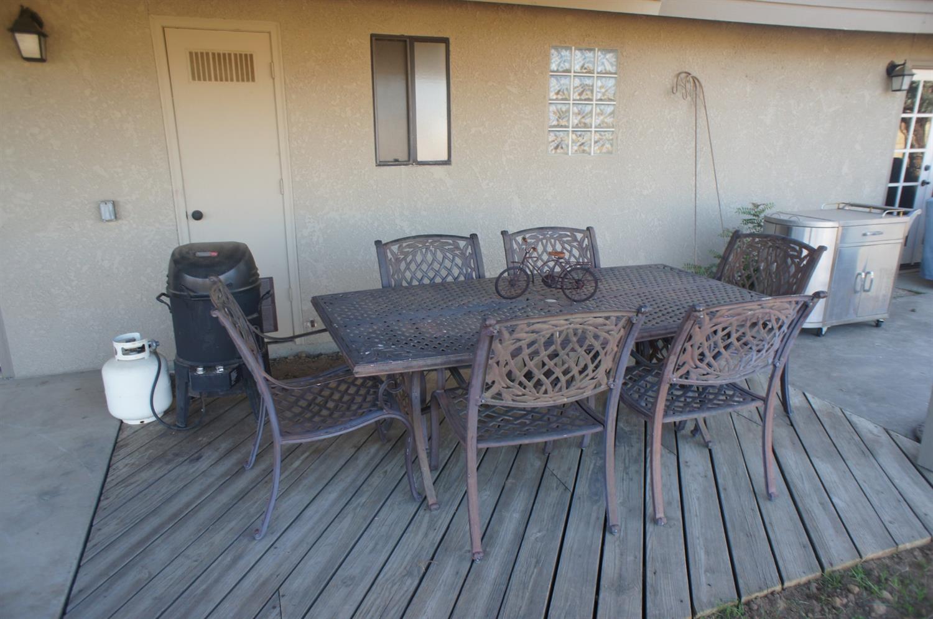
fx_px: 621
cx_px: 466
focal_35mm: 24
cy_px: 310
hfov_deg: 73.8
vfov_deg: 53.0
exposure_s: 1/160
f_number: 4
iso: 200
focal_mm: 16
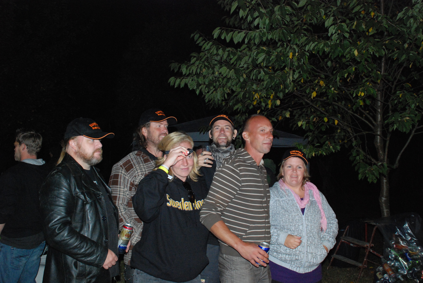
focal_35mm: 36
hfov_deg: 53.1
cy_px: 142
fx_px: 424
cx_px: 212
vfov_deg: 37.0
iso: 1600
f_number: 5.6
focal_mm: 24
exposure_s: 1/60
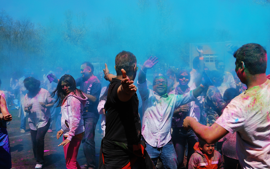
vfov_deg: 28.9
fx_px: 328
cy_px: 84
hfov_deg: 44.8
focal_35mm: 45
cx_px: 135
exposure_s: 1/1250
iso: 125
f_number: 4.5
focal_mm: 29
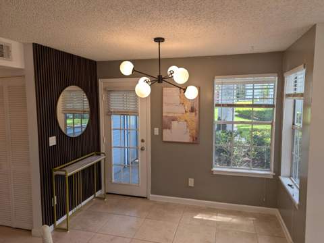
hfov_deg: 71.6
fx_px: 225
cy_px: 122
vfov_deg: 56.8
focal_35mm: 24
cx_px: 162
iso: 52
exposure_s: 1/174
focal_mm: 6.81
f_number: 1.85
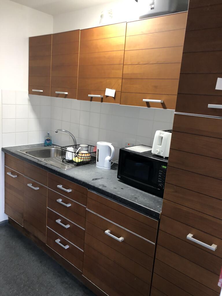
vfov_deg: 63.4
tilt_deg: -11.5
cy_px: 148
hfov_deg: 49.7
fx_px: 239
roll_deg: -5.7
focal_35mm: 28
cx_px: 111
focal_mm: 4
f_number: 1.8
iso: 64
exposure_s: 1/17
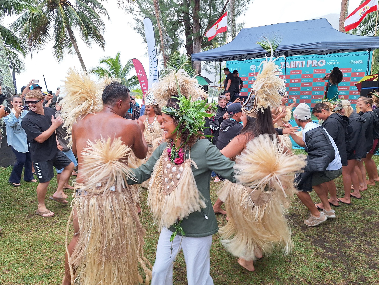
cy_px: 142
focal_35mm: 23
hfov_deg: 73.9
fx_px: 252
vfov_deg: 58.9
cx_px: 190
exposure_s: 1/100
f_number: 1.8
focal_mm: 5.54
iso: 64
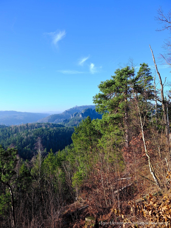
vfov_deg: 63.4
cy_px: 114
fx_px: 184
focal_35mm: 28
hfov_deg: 49.7
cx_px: 86
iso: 100
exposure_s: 1/200
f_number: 5.6
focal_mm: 35
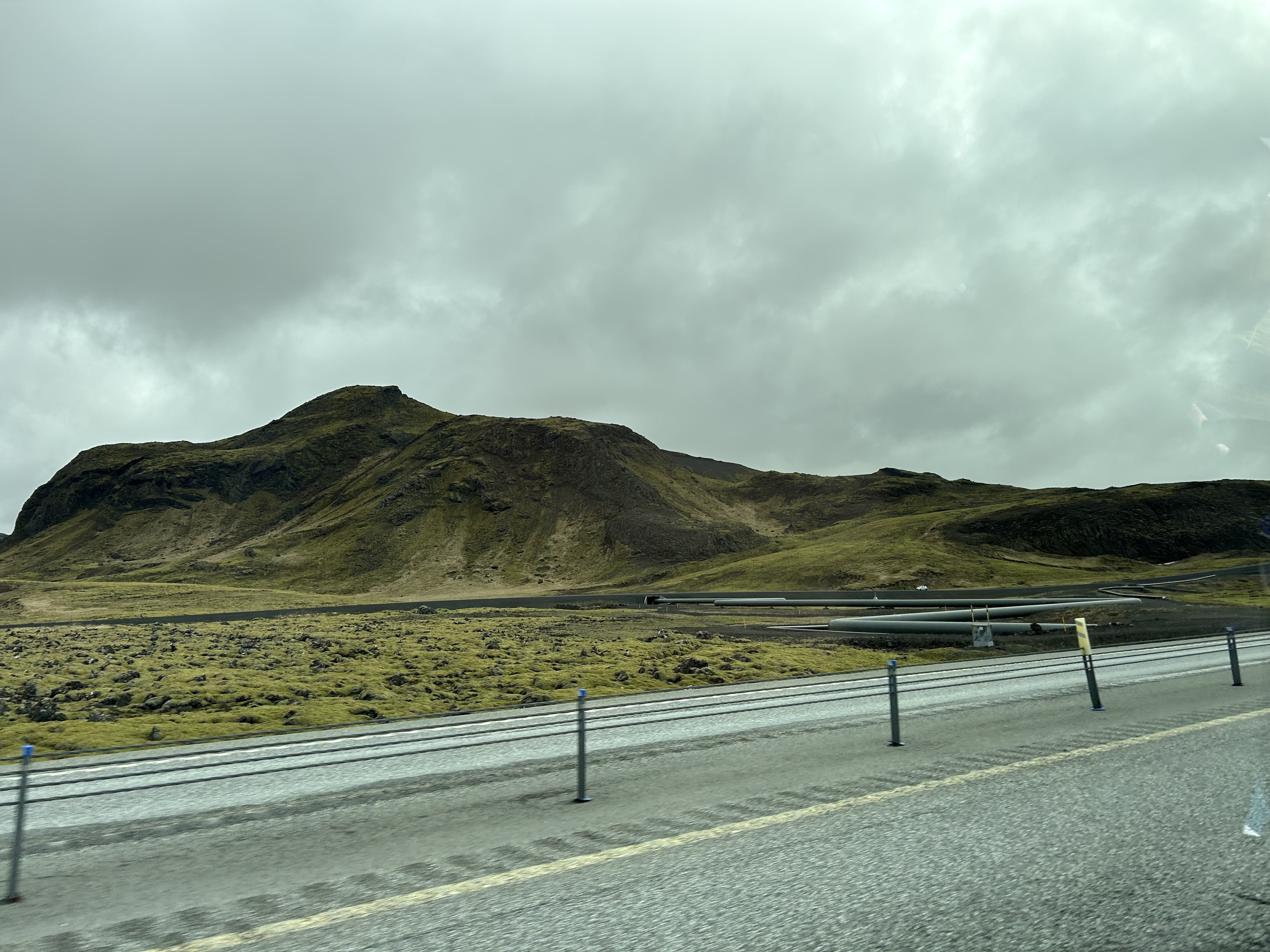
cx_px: 635
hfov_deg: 67.3
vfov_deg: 53.1
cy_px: 476
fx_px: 954
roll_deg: +2.9
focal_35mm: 26
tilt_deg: +6.6
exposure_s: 1/833
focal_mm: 5.7
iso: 50
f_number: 1.5
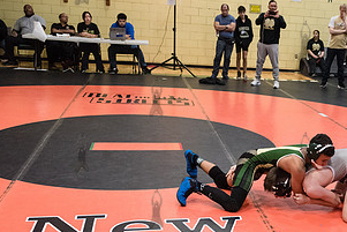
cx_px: 304
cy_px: 152
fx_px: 501
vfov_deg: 25.9
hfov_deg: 36.1
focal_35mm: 52
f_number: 3.2
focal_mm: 27
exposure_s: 1/640
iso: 8000
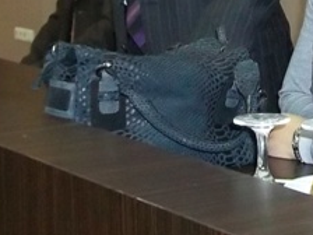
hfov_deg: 13.1
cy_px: -46
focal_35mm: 146
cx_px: 390
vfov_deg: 10.0
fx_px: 1320
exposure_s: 1/30
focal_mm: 5.7
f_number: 2.9
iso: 250
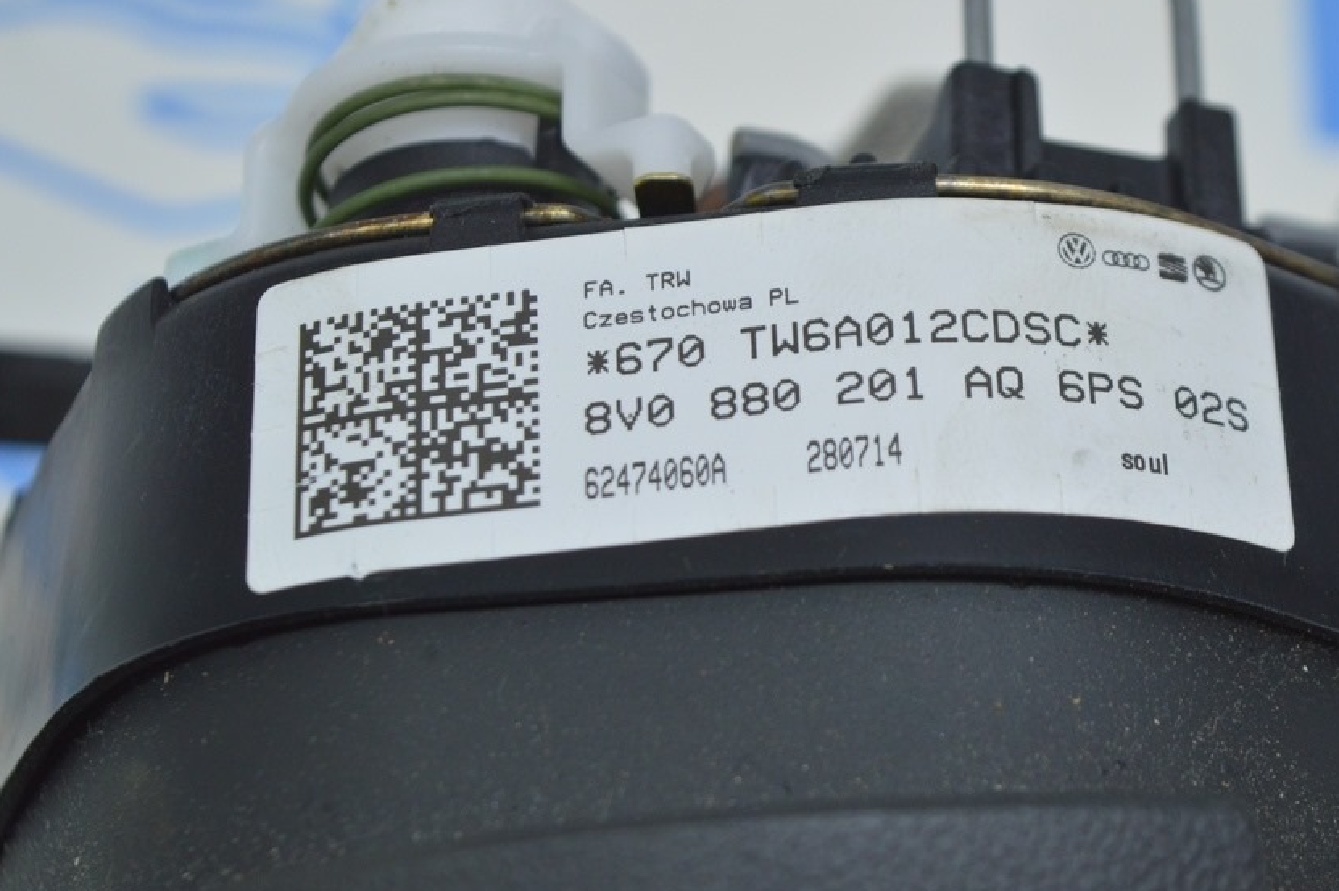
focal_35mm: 102
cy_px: 402
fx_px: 3777
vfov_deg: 13.5
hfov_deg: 20.1
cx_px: 807
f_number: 5.6
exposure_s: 1/40
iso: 400
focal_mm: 55
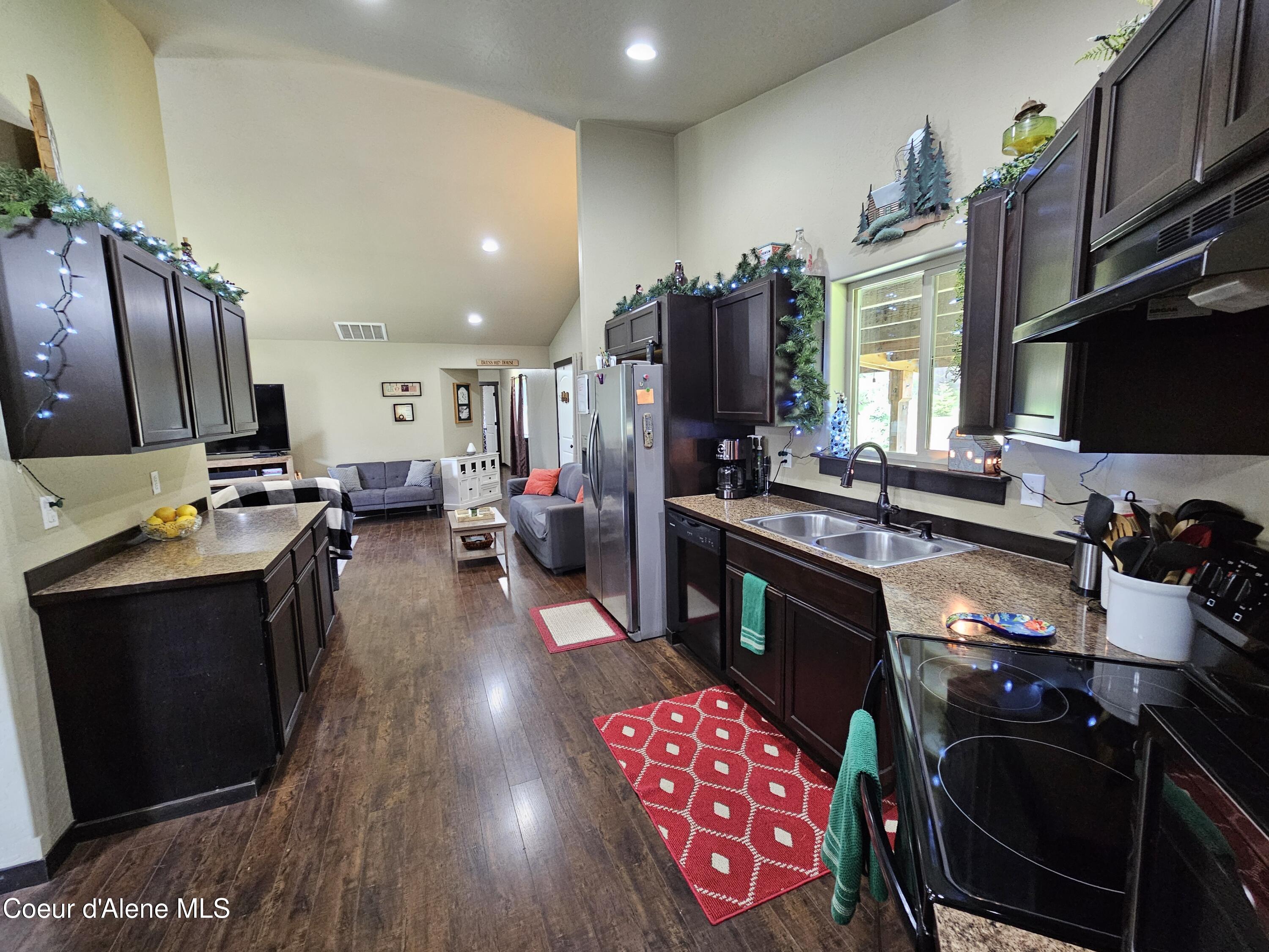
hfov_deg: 106.2
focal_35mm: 13
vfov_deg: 89.9
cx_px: 634
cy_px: 476
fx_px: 477
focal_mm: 2.2
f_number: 2.2
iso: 500
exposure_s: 1/30
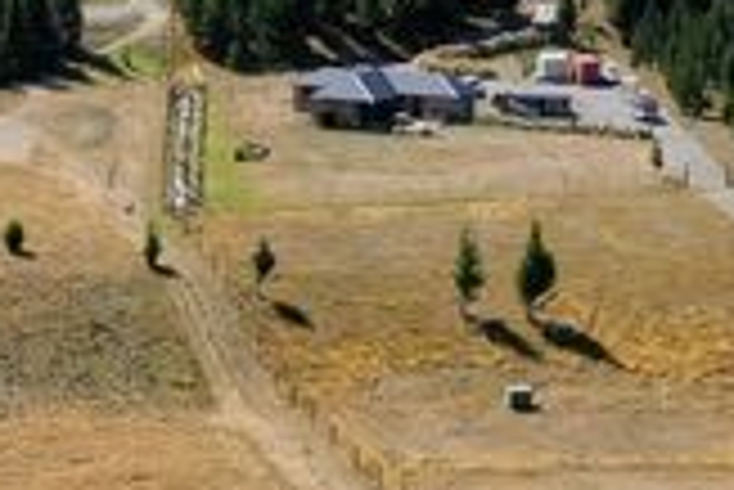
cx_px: -50
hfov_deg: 15.2
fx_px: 2694
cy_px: 162
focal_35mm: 132
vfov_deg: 10.4
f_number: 5.6
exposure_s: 1/500
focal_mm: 10.26
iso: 100
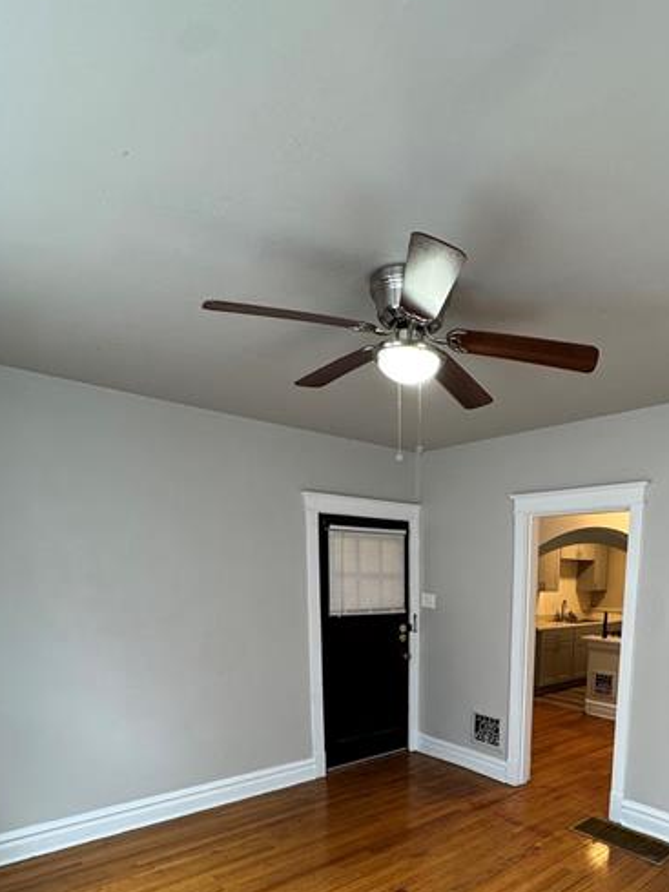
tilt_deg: -9.5
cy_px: 671
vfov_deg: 71.1
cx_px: 476
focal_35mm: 22
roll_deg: -0.7
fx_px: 567
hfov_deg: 58.8
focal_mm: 2.22
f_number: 2.2
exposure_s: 1/60
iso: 200
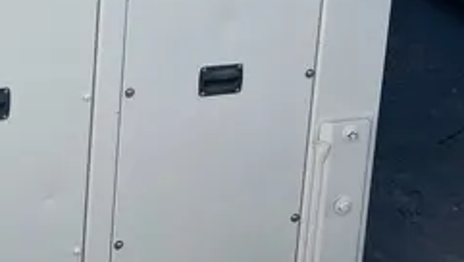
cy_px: -217
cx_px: 56
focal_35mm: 86
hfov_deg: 24.1
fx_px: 1059
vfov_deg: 12.8
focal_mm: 5.1
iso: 50
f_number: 1.6
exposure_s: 1/2463
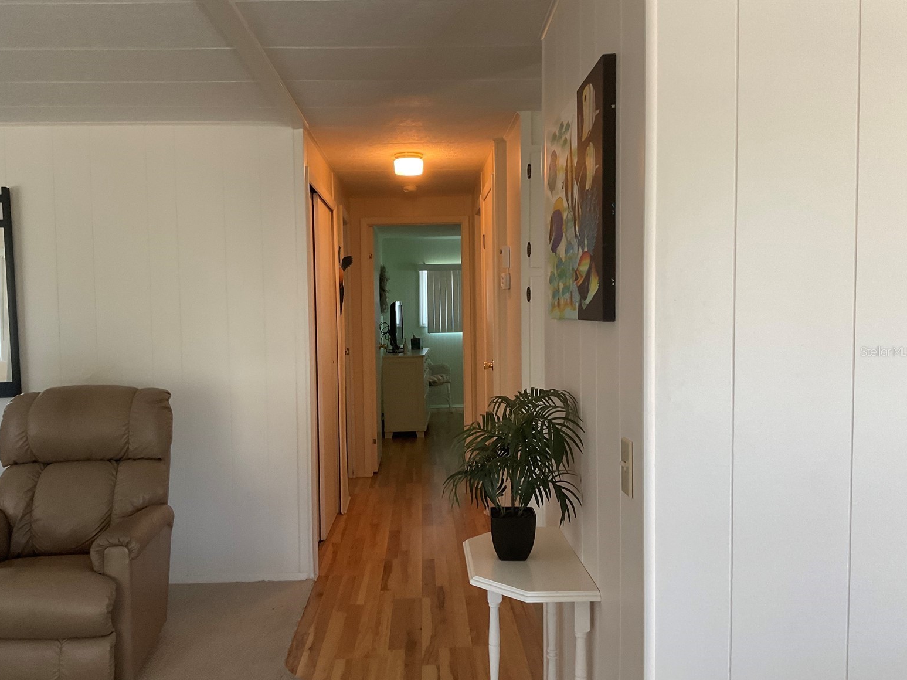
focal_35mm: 30
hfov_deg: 60.0
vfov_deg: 46.8
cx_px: 447
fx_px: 786
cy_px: 351
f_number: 1.8
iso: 80
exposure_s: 1/60
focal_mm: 3
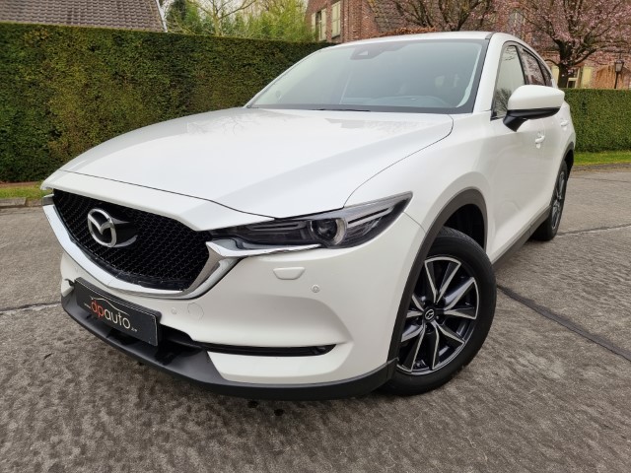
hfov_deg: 71.6
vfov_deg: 56.8
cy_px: 236
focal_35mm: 24
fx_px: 437
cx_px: 316
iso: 50
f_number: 1.8
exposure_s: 1/314
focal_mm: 6.7
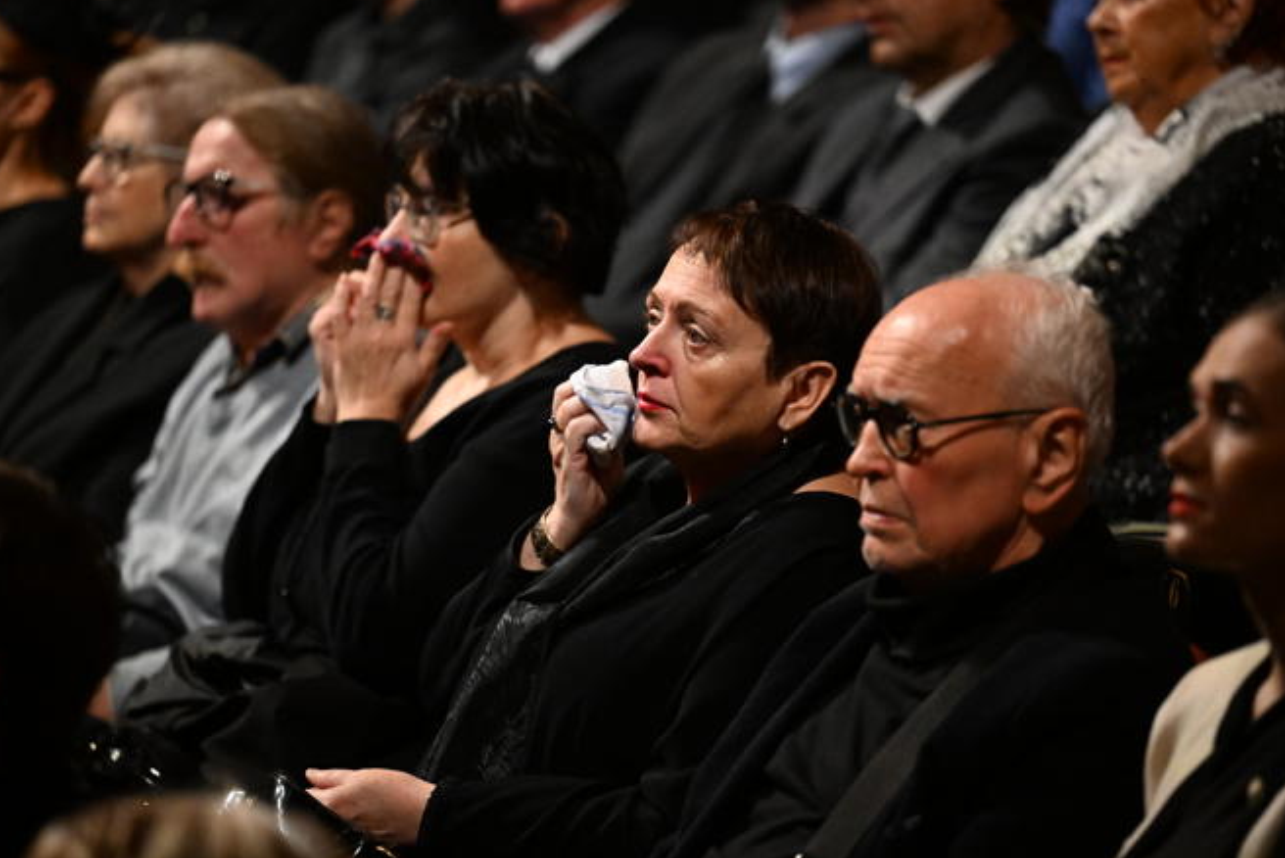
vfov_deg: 7.5
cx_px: 621
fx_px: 6570
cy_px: 435
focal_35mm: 184
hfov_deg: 11.2
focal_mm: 175
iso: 8000
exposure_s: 1/640
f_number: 2.8
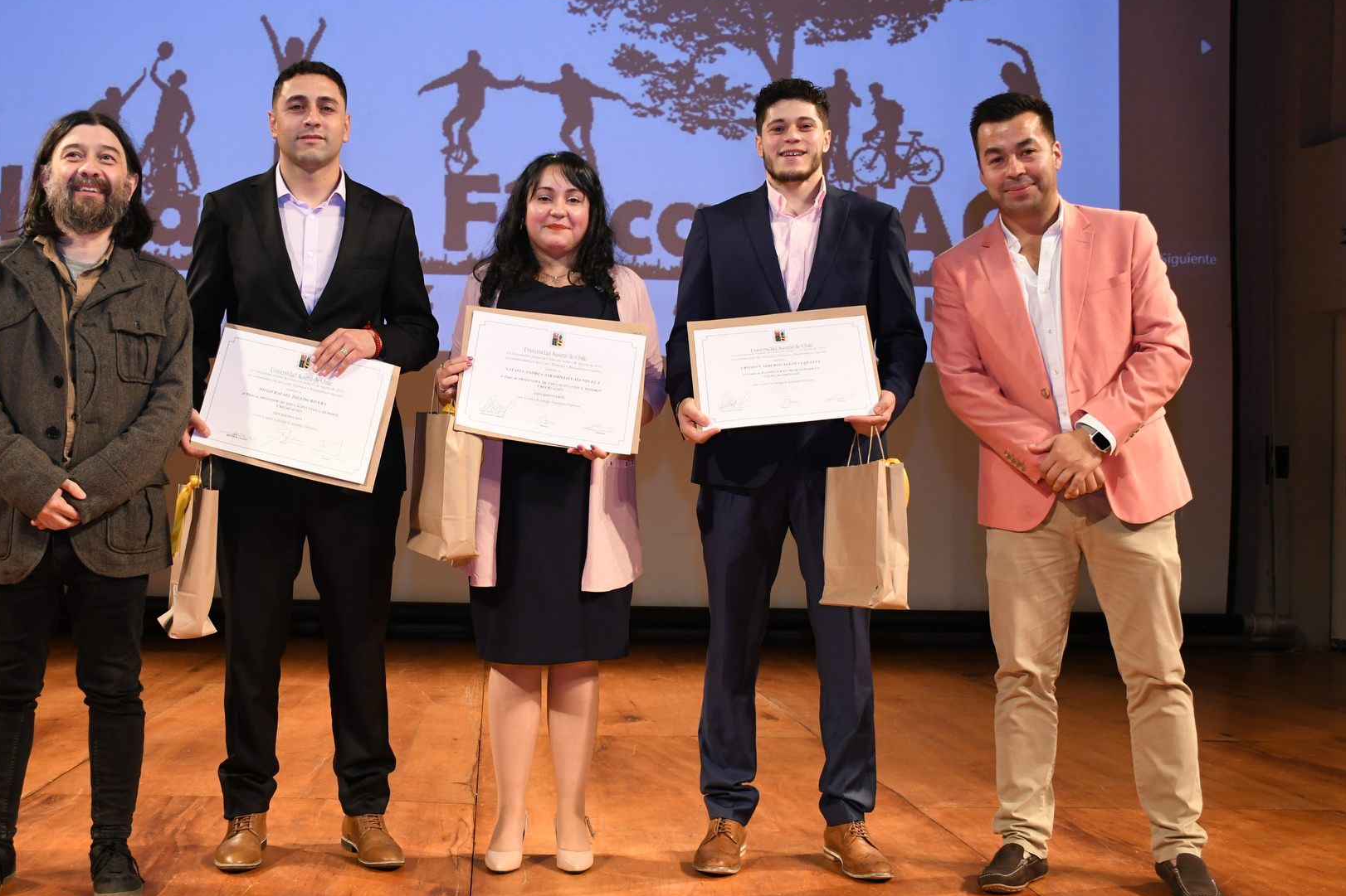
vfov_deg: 35.9
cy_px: 482
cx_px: 545
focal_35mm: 37
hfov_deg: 51.6
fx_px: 1383
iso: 1600
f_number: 5.6
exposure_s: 1/80
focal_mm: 20
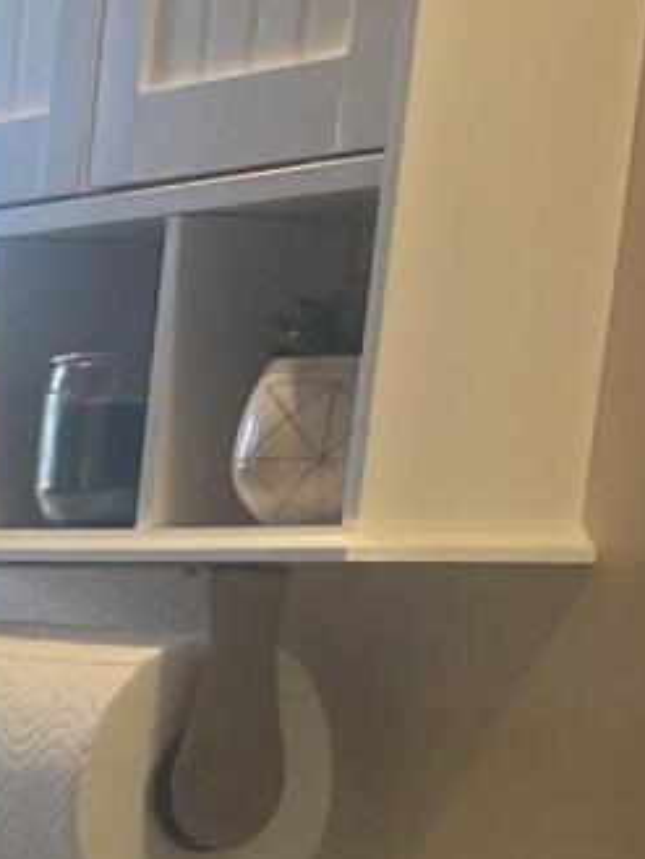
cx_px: -1000
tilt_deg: -17.3
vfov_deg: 11.1
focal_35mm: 158
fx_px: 3923
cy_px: 1856
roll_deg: -1.4
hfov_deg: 8.4
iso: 80
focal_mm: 4.2
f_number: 1.6
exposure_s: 1/60
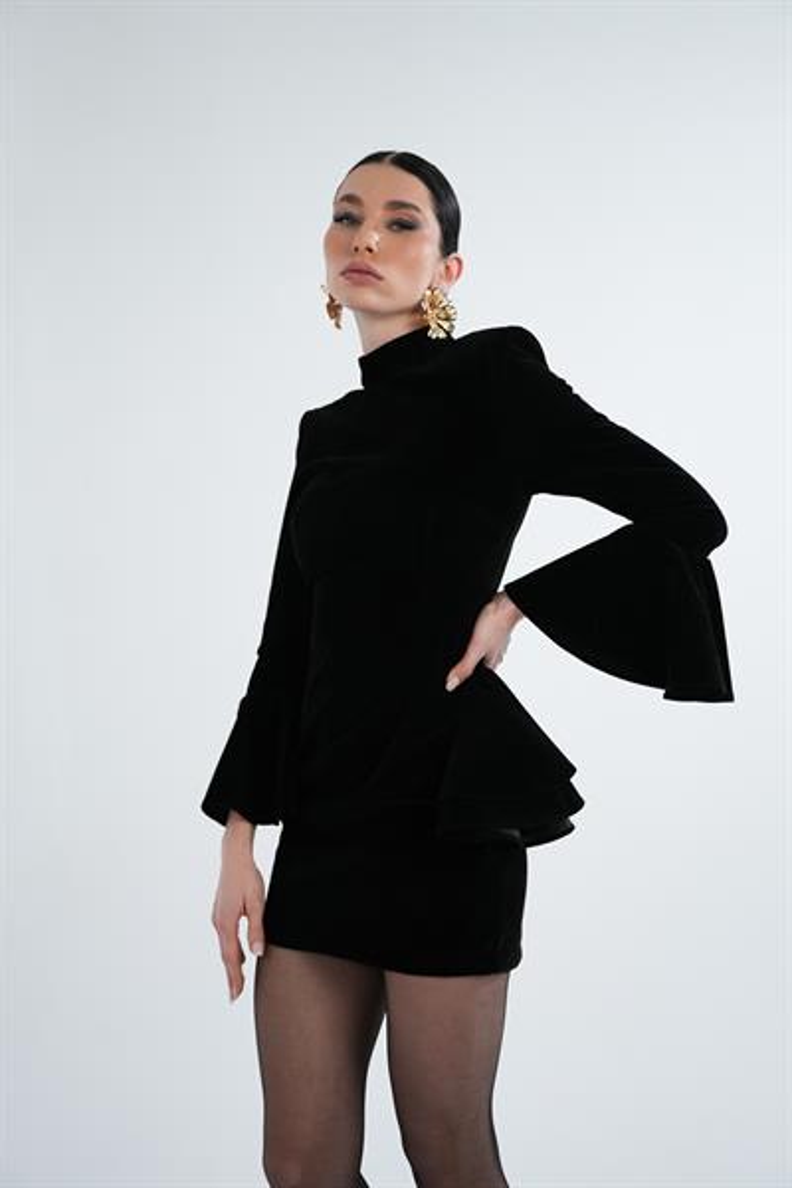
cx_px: 396
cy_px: 594
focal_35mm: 41
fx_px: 1341
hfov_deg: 32.9
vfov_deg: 47.8
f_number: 1.8
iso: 400
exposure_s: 1/800
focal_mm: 27.1
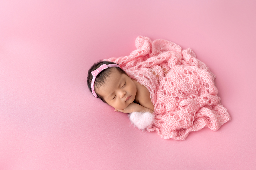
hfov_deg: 65.5
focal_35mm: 28
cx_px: 128
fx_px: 199
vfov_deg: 46.4
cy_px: 85
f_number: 4.5
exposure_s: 1/160
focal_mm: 28
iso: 100
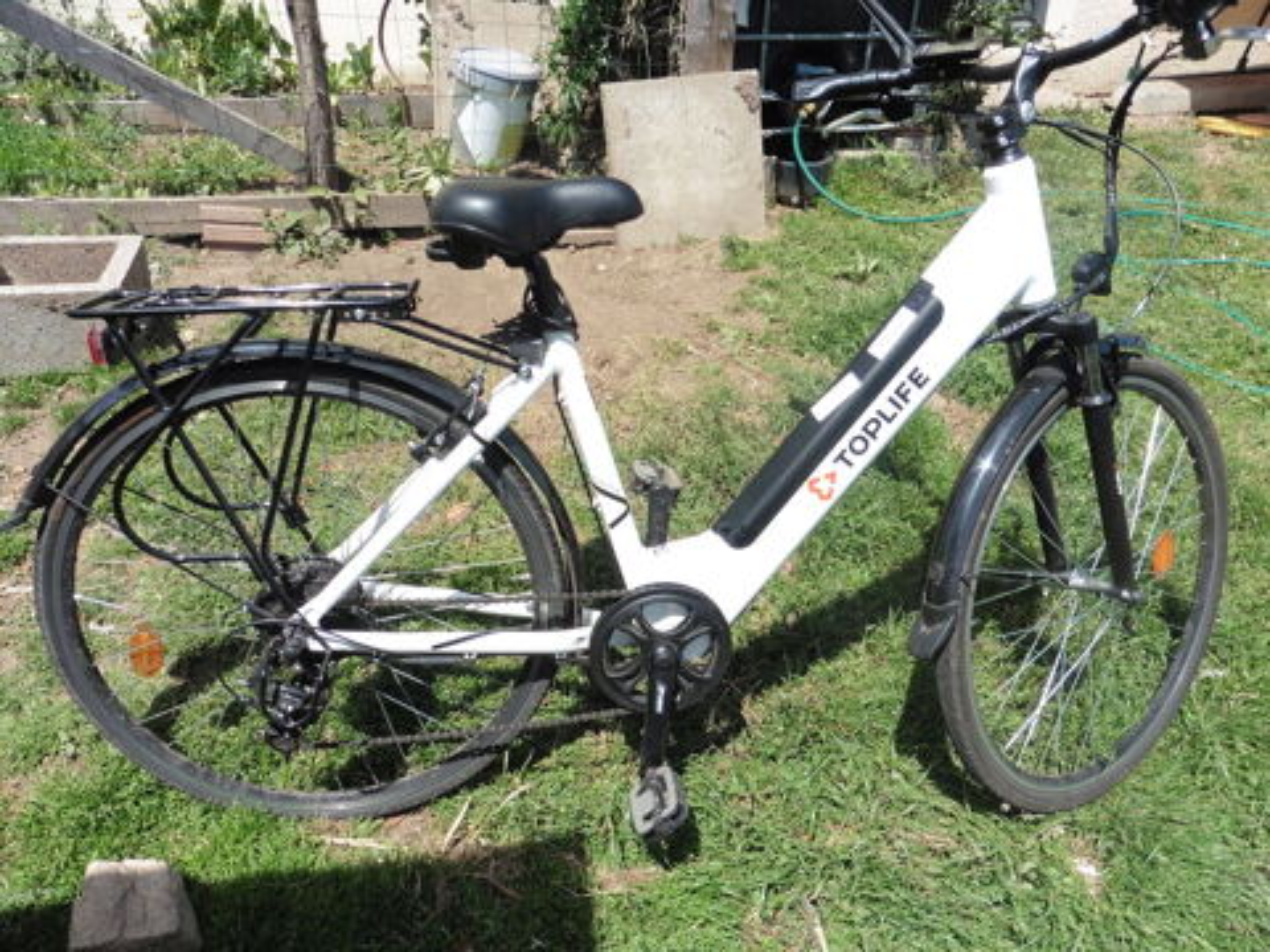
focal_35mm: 24
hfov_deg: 71.6
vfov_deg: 56.8
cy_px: 476
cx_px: 635
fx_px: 881
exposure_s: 1/640
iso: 100
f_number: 4
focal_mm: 4.3
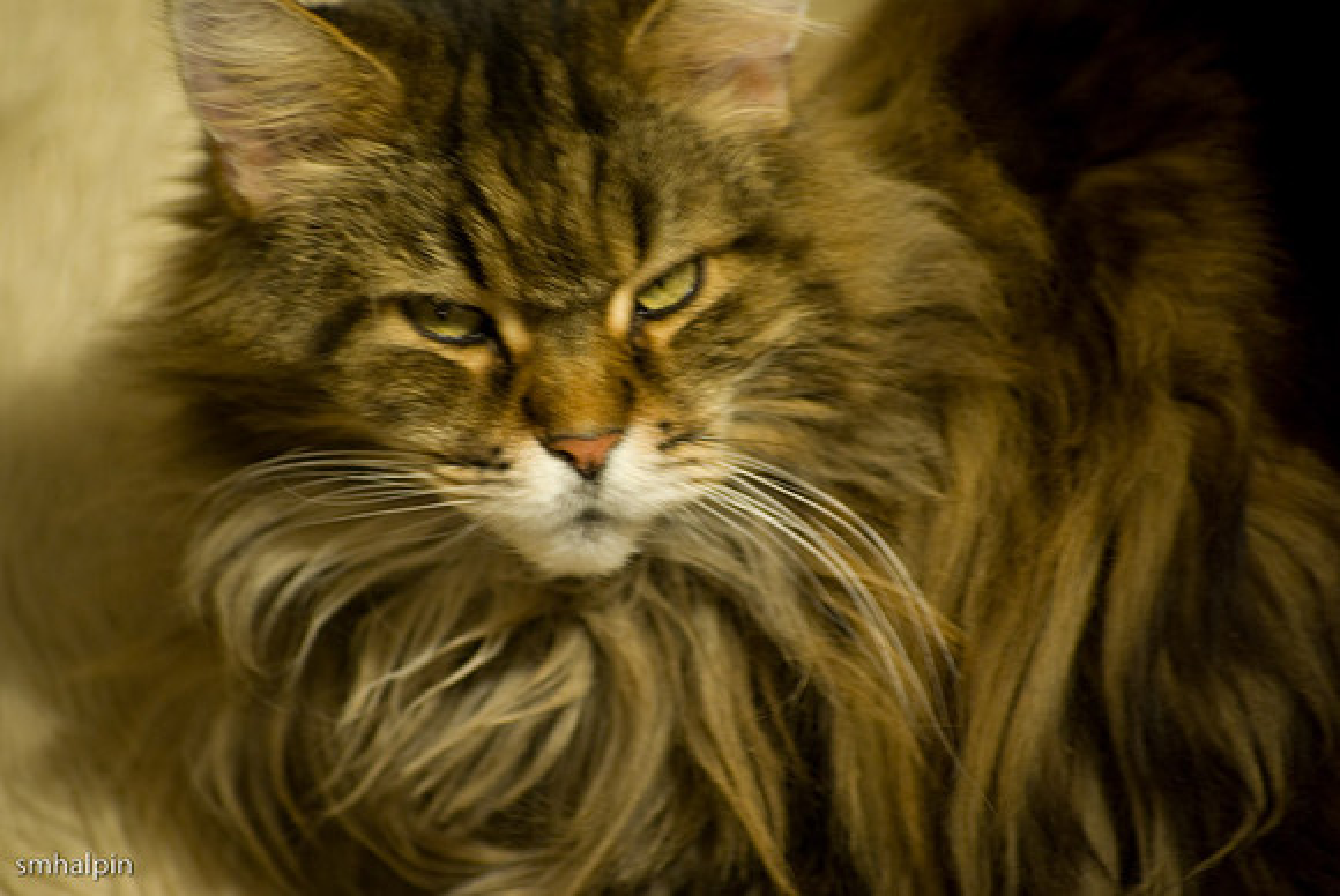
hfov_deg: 11.1
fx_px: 6874
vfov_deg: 7.5
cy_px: 448
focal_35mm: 184
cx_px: 670
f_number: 2.8
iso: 400
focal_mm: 123
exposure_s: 1/8
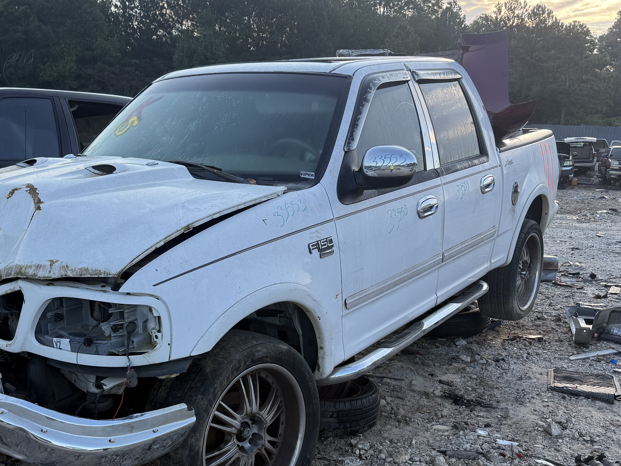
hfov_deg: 45.5
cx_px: 240
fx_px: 736
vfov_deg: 35.0
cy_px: 290
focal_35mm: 41
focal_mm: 6.76
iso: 80
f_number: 1.78
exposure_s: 1/931
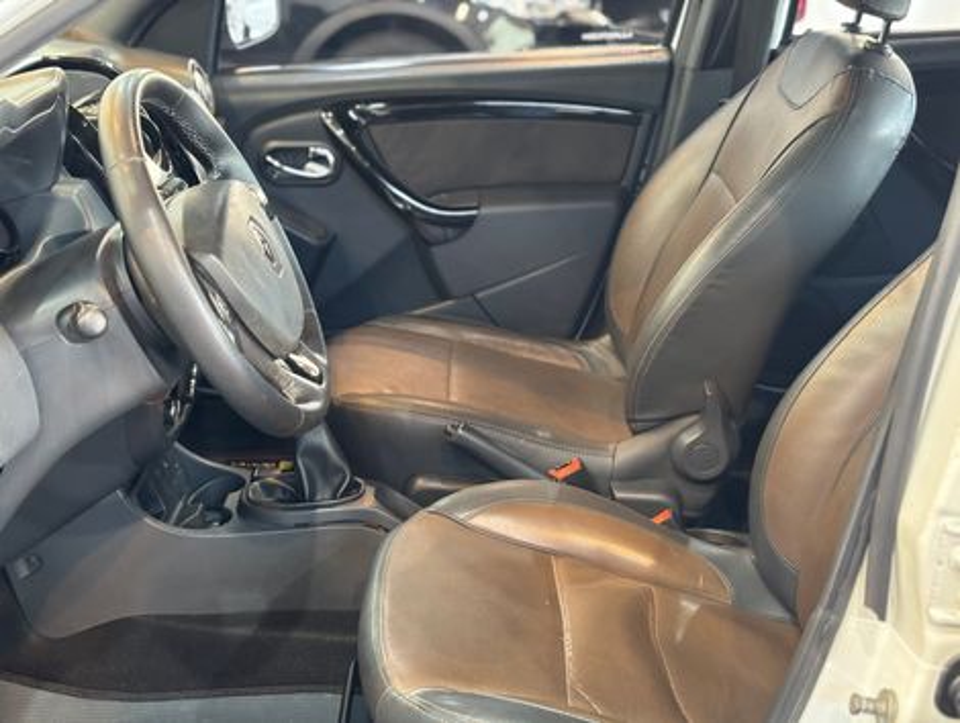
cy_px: 362
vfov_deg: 28.1
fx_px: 1444
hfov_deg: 36.8
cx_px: 480
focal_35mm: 52
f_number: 1.6
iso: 200
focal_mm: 5.96
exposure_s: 1/40
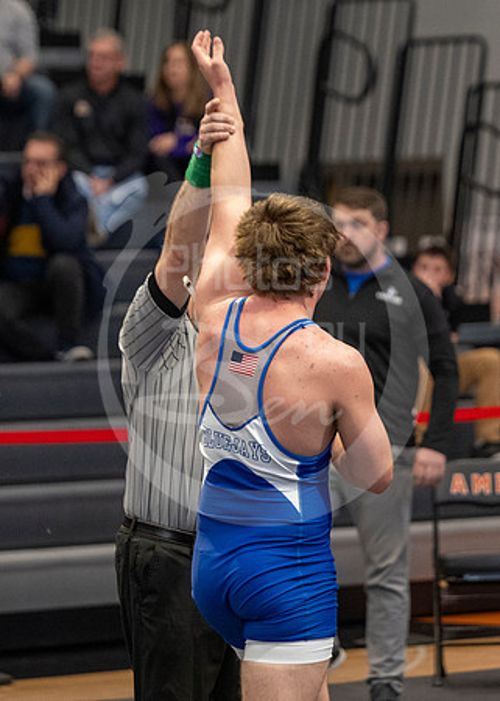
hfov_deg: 5.0
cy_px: 363
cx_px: 362
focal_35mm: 289
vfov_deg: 7.0
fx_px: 5759
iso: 3200
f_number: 2.8
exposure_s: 1/1000
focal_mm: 130
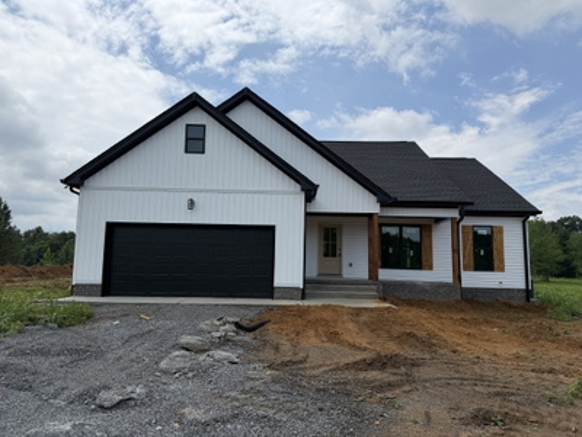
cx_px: 291
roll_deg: -1.1
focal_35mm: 24
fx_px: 404
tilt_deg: +7.1
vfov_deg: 56.8
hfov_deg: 71.6
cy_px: 218
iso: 80
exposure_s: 1/7353
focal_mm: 6.76
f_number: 1.78
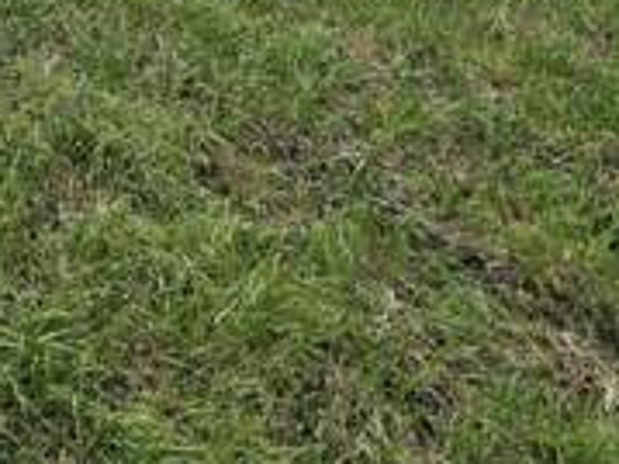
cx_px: -370
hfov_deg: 16.9
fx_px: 1841
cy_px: -454
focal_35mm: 103
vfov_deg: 12.6
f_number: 1.7
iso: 10
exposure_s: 1/1189
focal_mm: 6.3
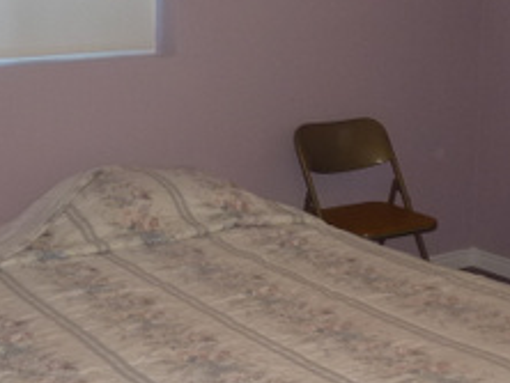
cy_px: 149
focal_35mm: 72
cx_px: 202
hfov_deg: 26.9
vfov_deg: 20.4
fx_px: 1062
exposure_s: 1/30
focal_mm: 4.1
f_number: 3.3
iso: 160
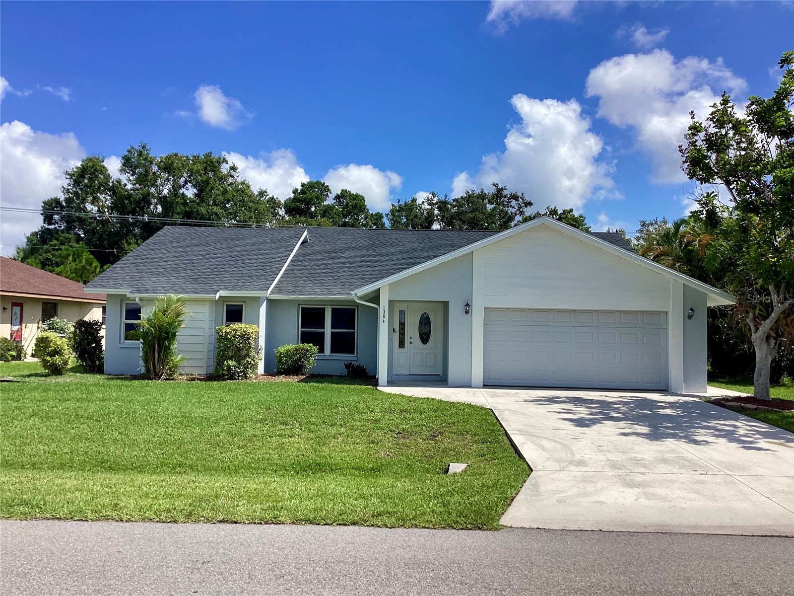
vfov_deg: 45.4
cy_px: 298
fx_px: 711
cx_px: 397
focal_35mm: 31
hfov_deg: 58.4
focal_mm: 3.3
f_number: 2.4
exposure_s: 1/1852
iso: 25
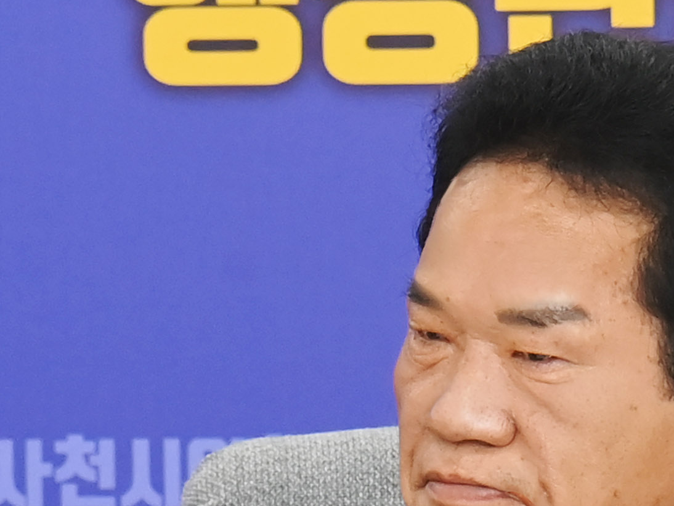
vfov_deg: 2.5
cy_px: 428
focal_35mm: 587
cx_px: 513
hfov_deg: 3.4
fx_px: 11432
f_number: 6.3
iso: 2500
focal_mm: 120
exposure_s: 1/250
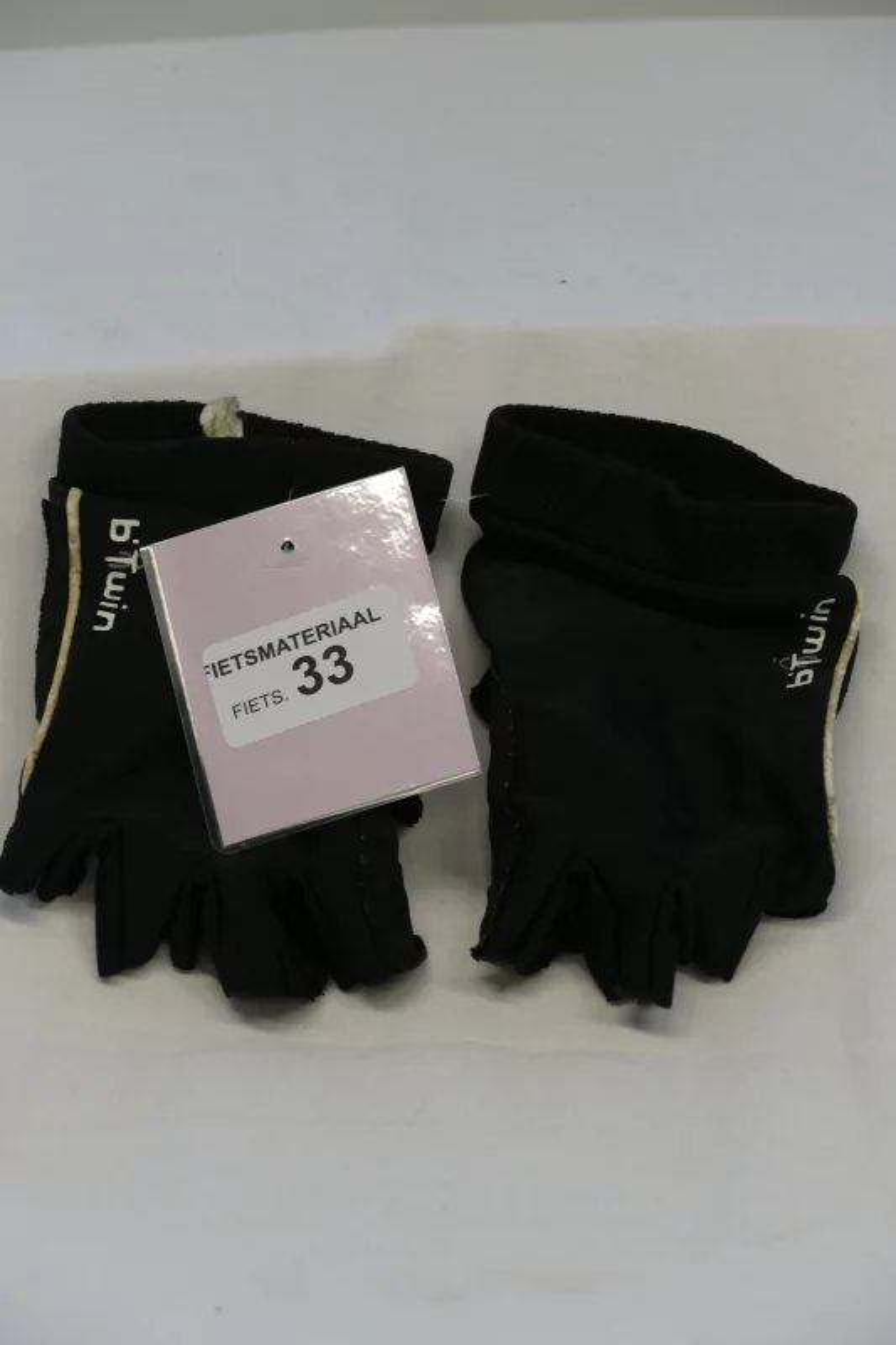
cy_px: 672
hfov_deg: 9.2
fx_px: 5565
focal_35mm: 149
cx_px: 448
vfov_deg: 13.8
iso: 500
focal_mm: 54.2
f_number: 3.9
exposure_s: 1/80
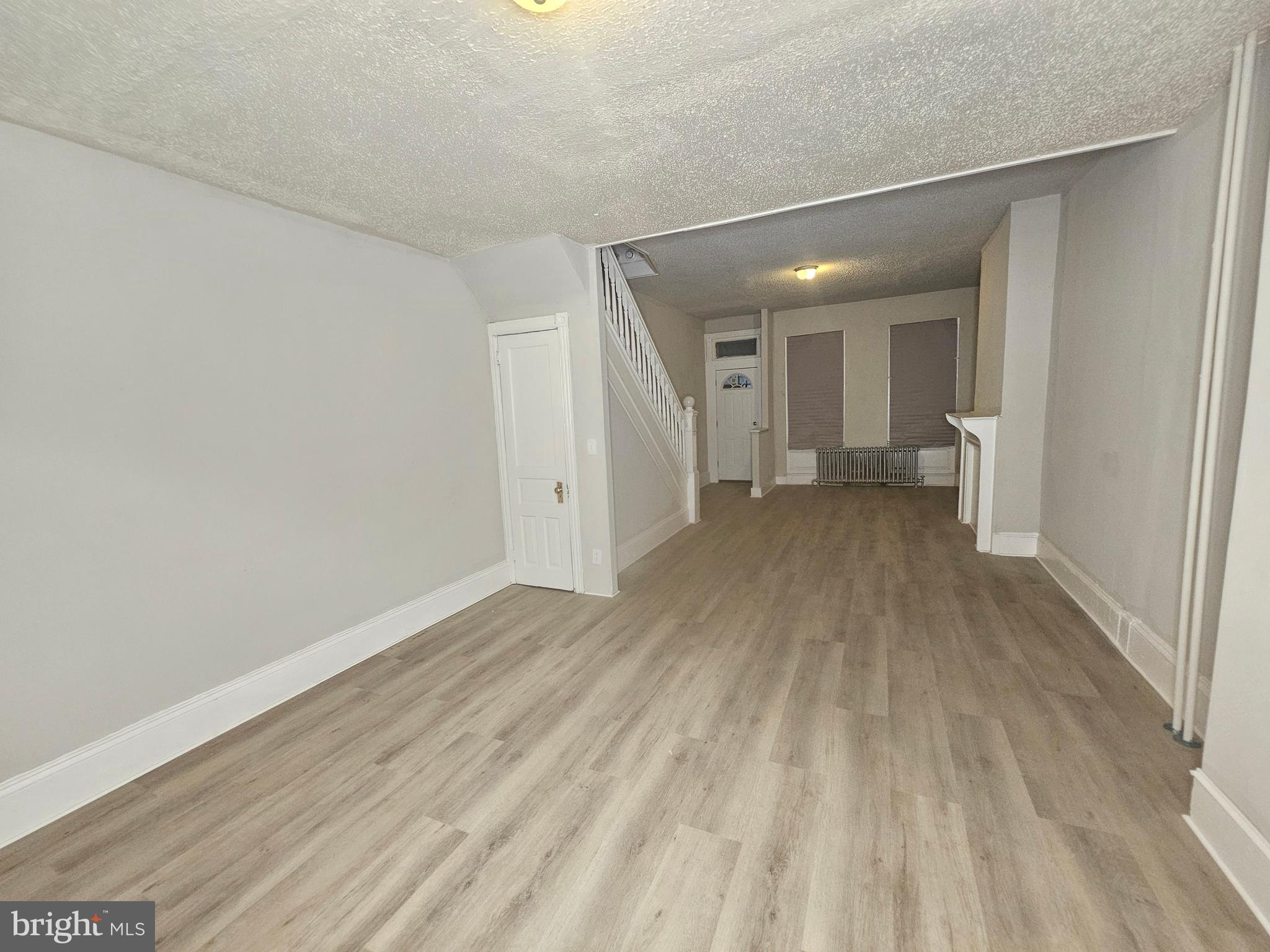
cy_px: 476
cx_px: 635
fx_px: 477
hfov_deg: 106.2
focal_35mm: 13
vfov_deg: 89.9
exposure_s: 1/60
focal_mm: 2.2
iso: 320
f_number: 2.2
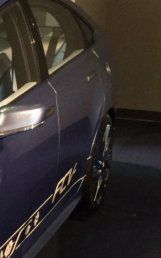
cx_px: -170
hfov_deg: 10.6
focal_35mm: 112
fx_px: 786
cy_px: 202
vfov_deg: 18.5
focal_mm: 4.15
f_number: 2.2
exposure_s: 1/30
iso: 80
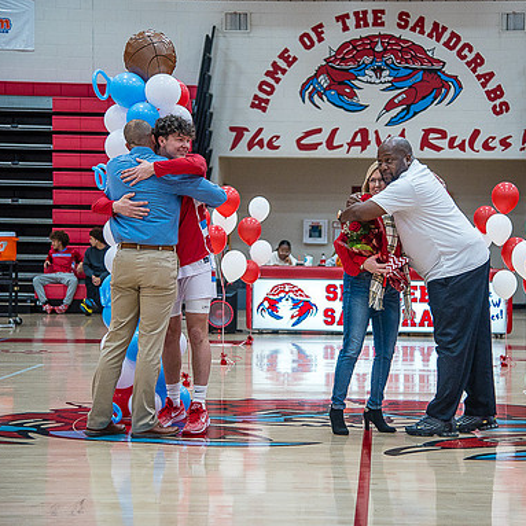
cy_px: 264
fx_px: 1547
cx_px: 312
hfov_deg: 19.3
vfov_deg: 19.3
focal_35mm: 90
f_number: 4
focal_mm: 70
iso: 2000
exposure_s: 1/320
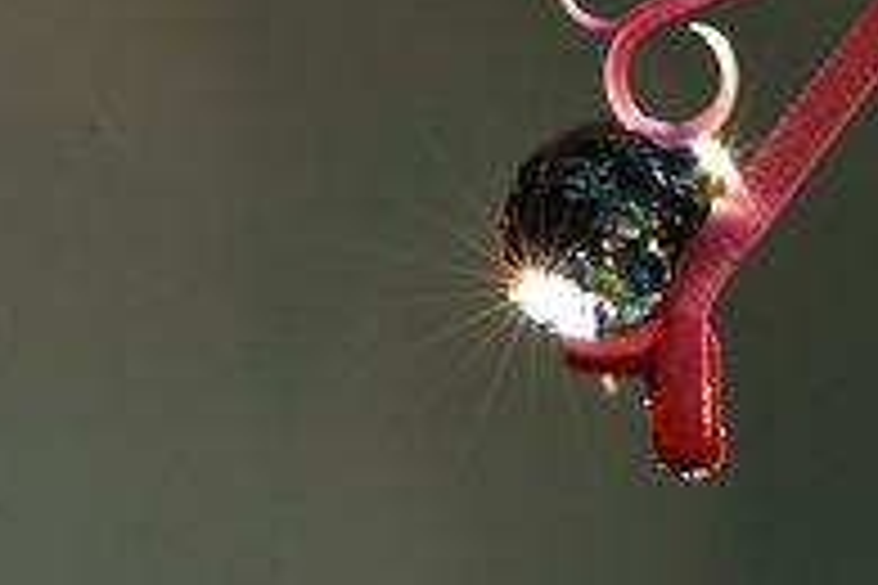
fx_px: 9584
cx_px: 738
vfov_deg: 3.5
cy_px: -45
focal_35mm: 393
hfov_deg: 5.2
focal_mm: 100
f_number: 6.3
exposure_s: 1/125
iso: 400
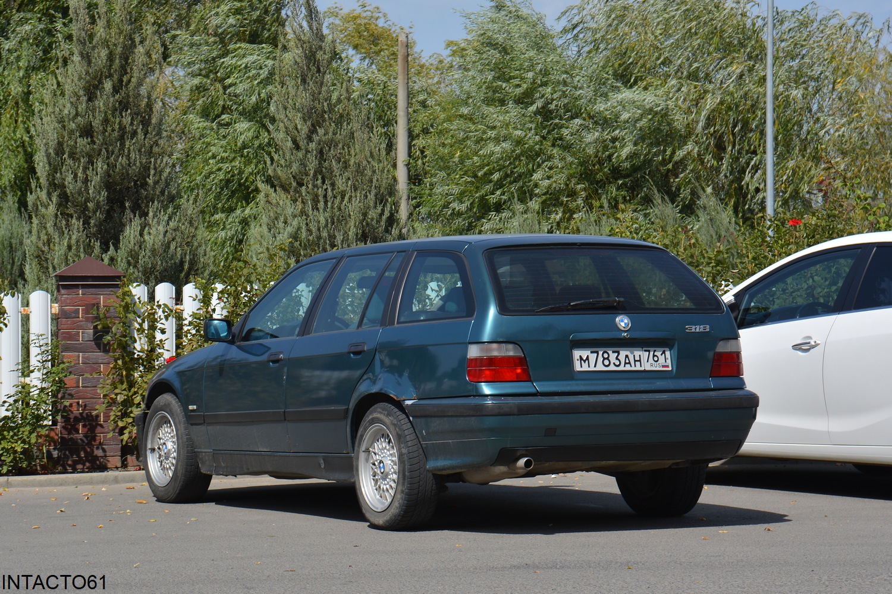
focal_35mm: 112
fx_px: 2786
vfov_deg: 12.2
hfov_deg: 18.2
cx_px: 446
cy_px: 297
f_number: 9
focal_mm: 75
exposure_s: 1/320
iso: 100
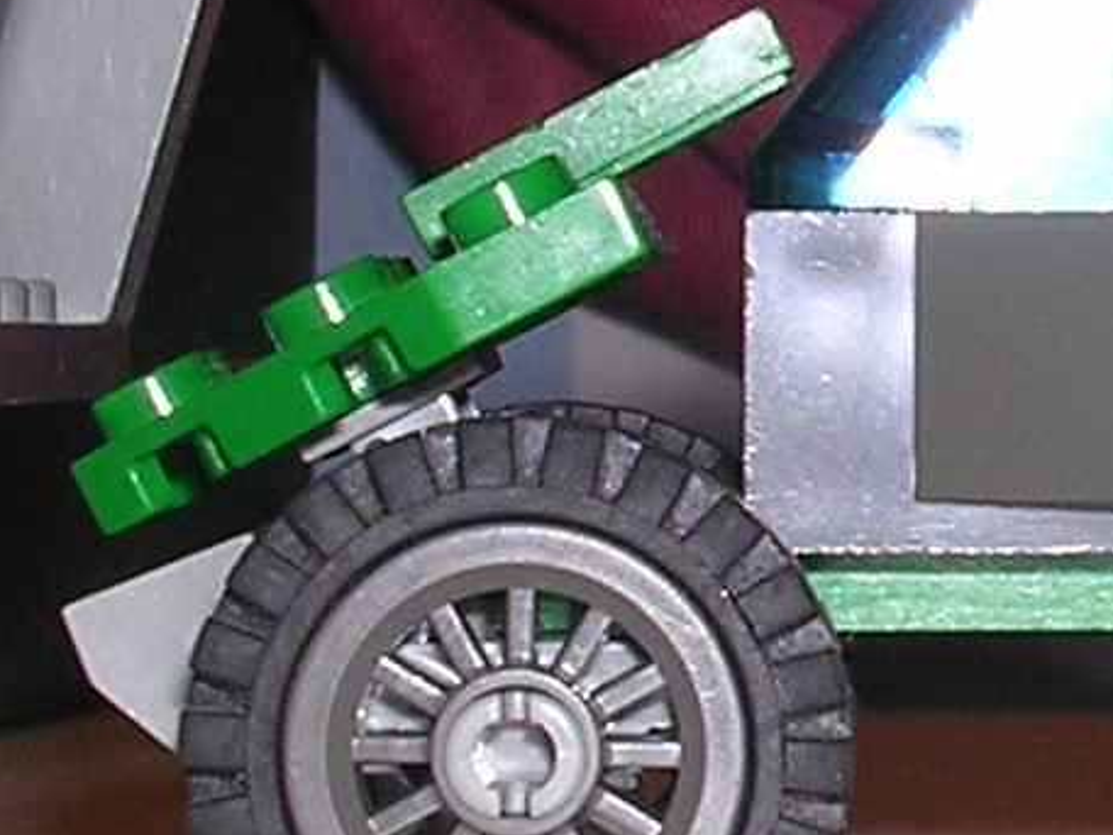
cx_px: 1403
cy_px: 273
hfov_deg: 8.9
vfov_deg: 6.8
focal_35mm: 220
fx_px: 7074
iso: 100
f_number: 6.2
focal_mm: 7.5
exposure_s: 1/60.1
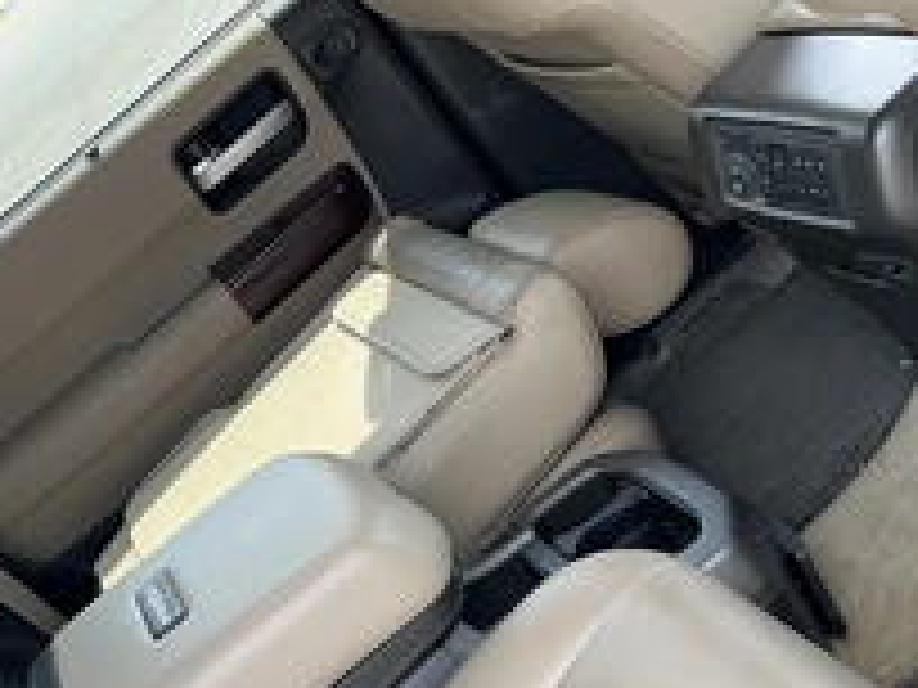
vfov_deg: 25.5
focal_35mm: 55
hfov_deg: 34.1
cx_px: 216
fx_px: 1459
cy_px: 652
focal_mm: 3
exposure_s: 1/122
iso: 20
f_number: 1.8
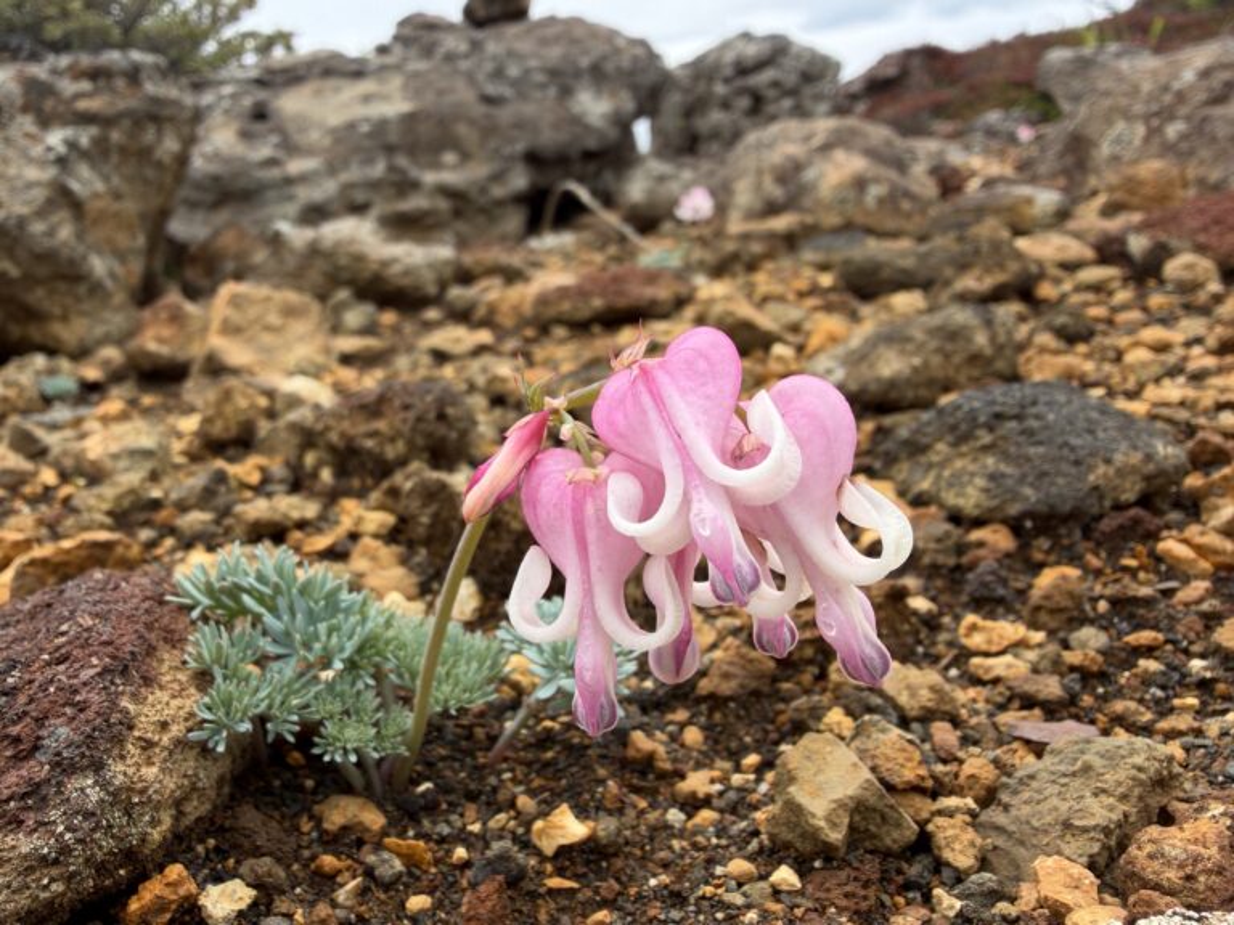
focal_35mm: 26
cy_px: 462
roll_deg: +5.8
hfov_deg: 67.3
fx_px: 927
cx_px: 617
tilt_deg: -13.3
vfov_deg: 53.1
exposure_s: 1/777
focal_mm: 2.22
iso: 25
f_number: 2.2
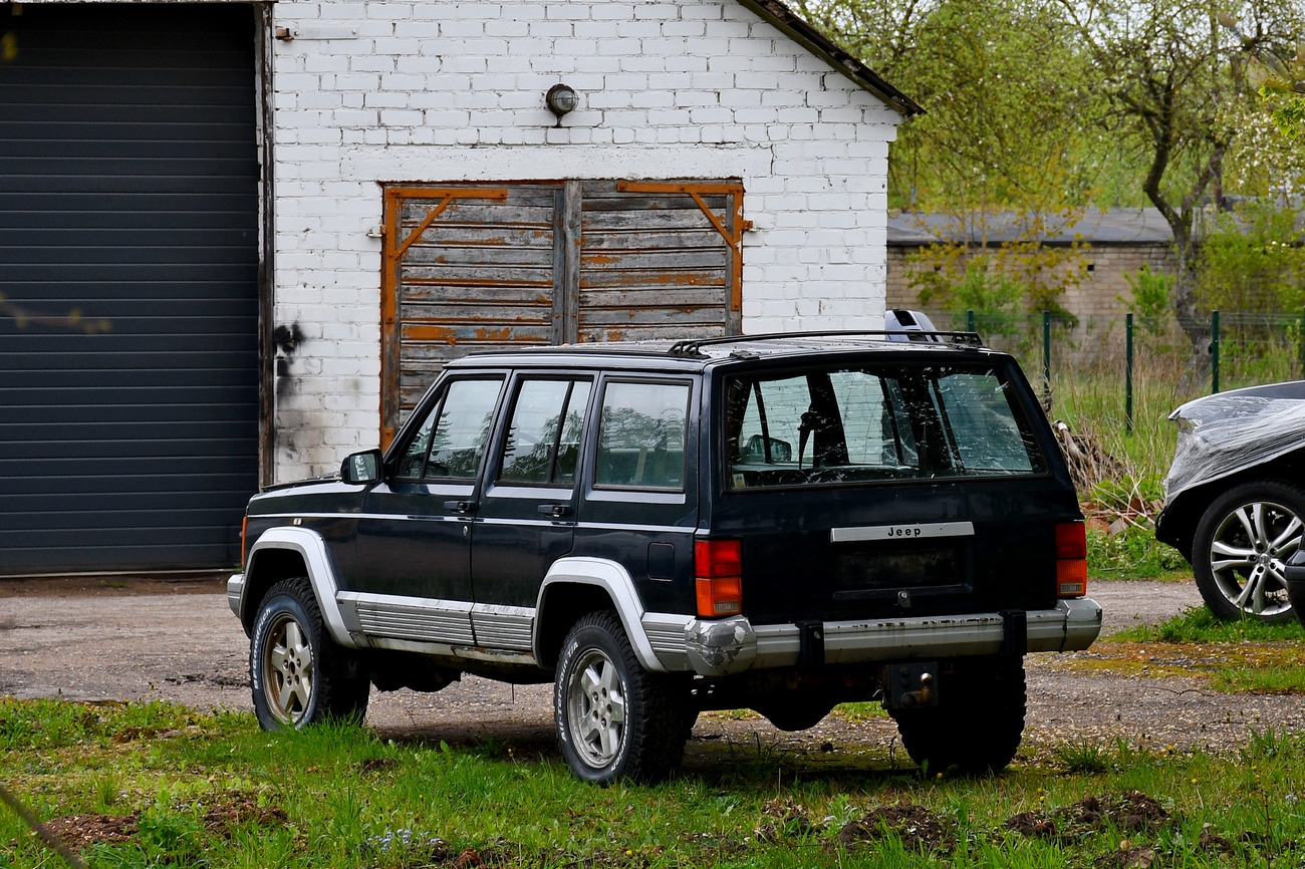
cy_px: 434
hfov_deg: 16.1
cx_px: 652
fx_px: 4602
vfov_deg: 10.8
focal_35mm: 127
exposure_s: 1/160
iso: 200
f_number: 6.3
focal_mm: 85
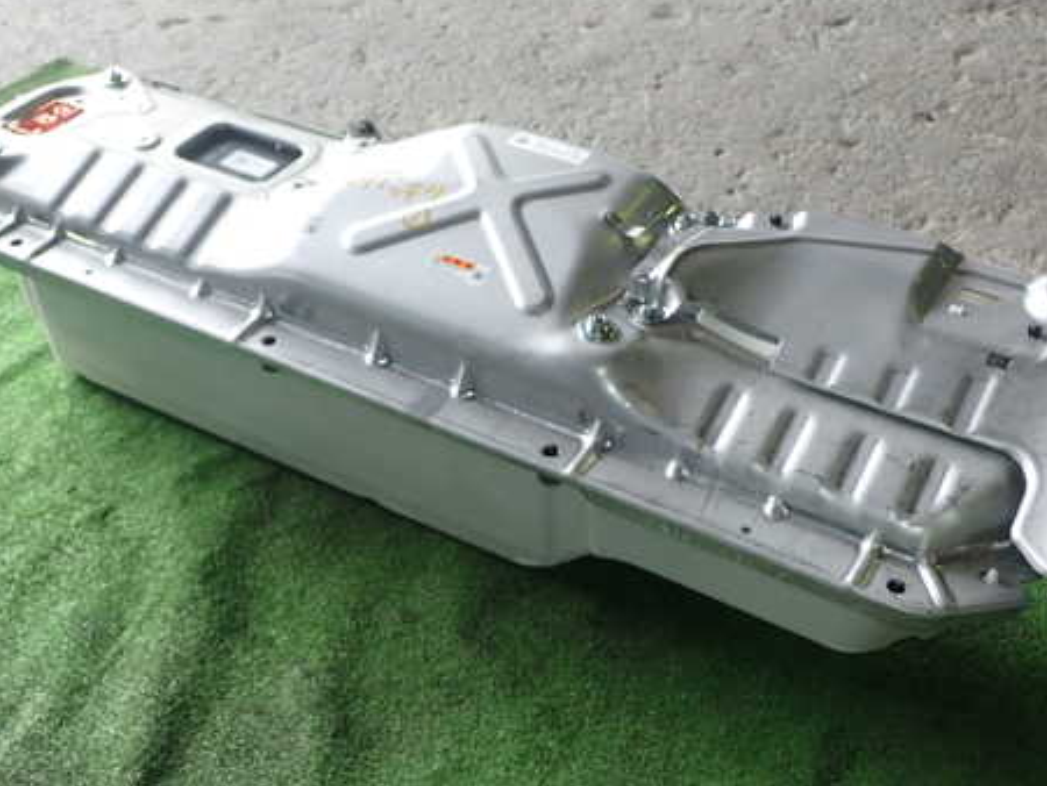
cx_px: 561
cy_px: 381
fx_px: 1453
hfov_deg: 39.6
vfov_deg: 30.3
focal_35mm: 48
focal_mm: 6.37
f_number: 2.5
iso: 200
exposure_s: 1/50
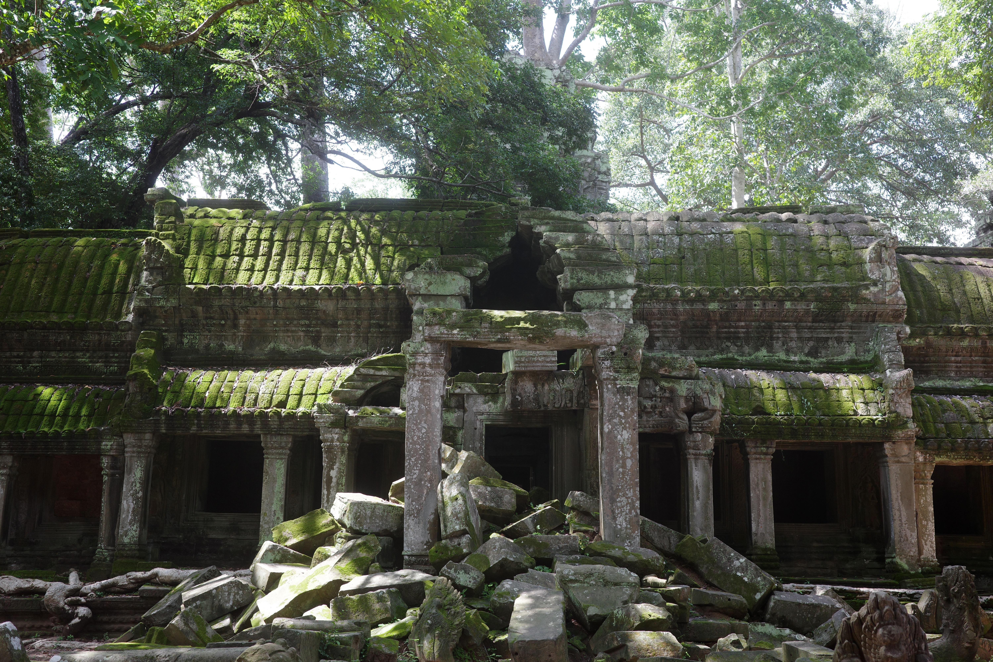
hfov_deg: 48.5
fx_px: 1103
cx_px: 496
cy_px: 331
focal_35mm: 40
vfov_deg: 33.4
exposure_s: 1/200
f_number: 3.5
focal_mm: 26
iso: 200
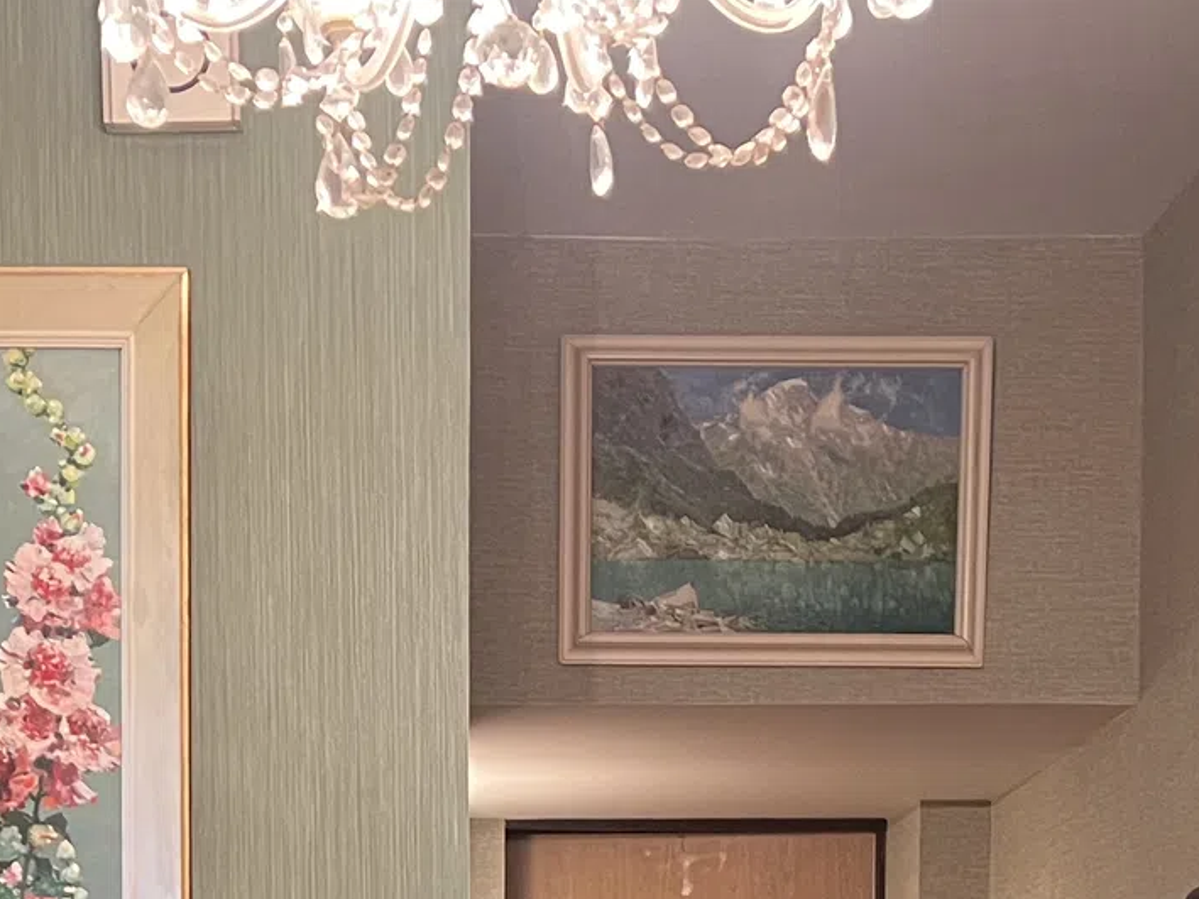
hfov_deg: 22.2
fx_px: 3049
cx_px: 457
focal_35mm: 88
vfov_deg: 15.7
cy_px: 1250
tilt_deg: -1.5
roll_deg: +0.7
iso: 320
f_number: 1.5
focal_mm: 5.7
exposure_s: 1/50
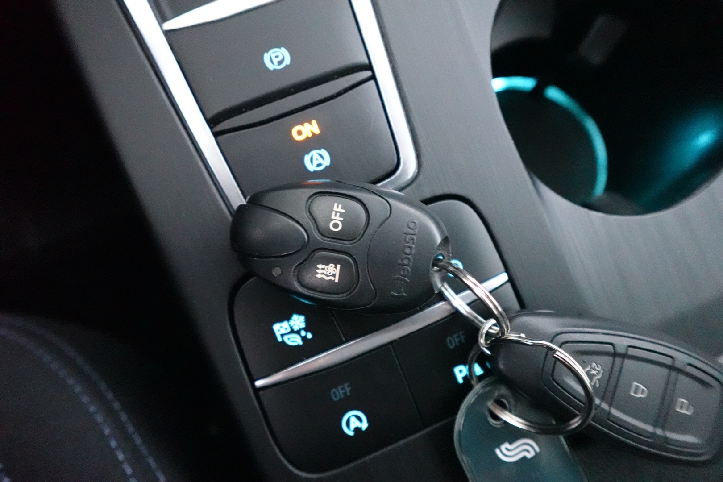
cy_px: 241
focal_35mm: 20
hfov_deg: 84.0
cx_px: 362
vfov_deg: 61.9
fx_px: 402
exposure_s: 1/40
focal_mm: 7.6
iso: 6400
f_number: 2
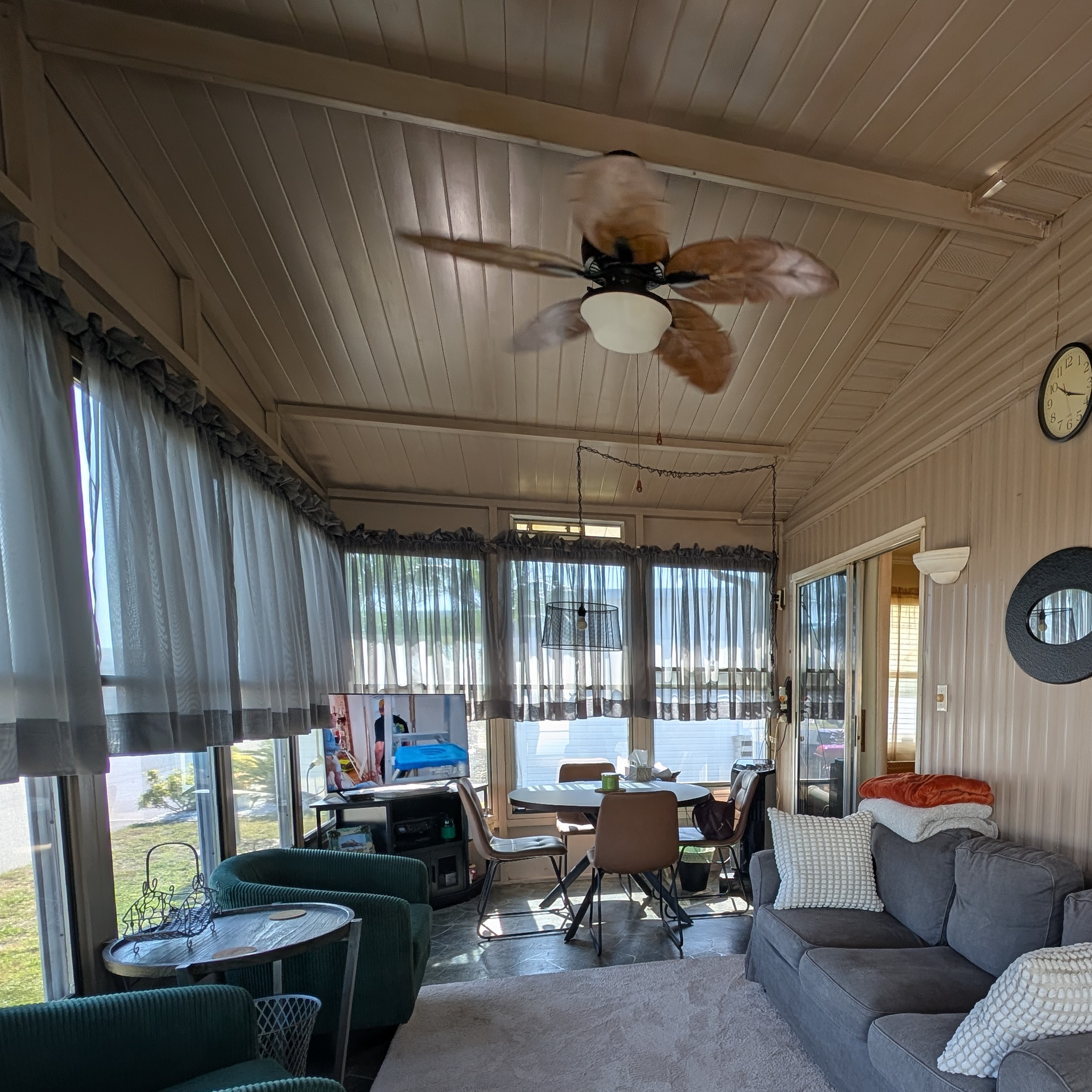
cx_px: 761
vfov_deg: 71.5
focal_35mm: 20
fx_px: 714
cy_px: 768
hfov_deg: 71.7
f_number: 1.95
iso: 38
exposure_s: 1/68.3
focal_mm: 2.23
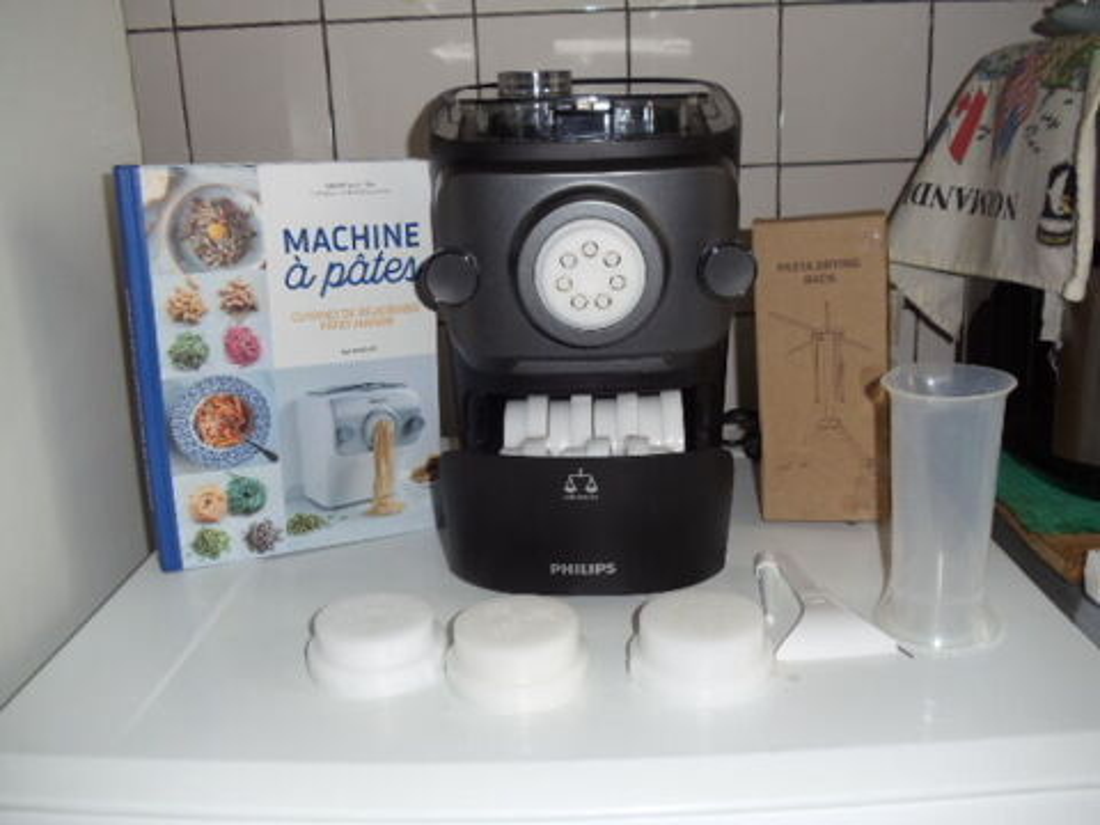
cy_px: 412
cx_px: 550
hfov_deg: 42.9
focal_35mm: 44
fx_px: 1398
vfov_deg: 32.9
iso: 80
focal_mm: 6
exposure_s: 1/30
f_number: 3.5
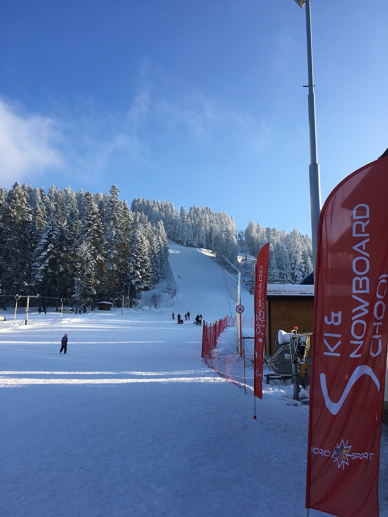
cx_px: 194
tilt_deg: +12.4
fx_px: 433
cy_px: 258
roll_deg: +0.0
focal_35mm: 29
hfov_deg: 48.2
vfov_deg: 61.7
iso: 25
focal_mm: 4.15
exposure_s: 1/693
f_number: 2.2
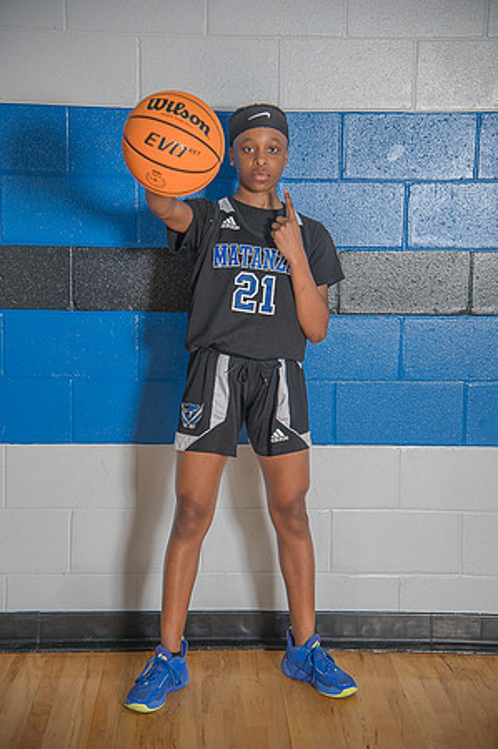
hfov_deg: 20.9
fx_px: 1352
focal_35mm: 65
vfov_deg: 31.0
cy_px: 374
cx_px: 249
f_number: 4
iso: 640
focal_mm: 65
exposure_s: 1/200
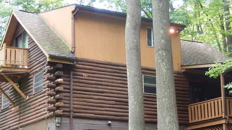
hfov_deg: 25.9
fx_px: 504
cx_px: 110
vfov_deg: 14.7
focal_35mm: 82
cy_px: 86
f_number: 4.5
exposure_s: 1/30
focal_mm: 9.2
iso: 160
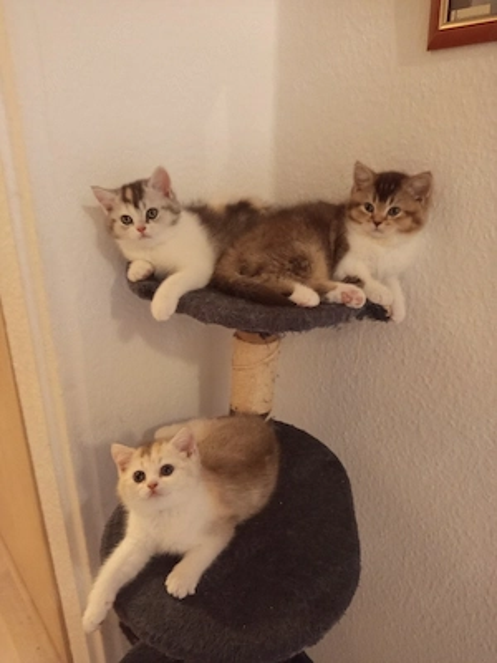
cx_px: 248
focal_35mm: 24
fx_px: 459
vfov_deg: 71.6
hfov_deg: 56.8
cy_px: 332
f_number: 1.7
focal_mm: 5.24
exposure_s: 1/20
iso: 2730
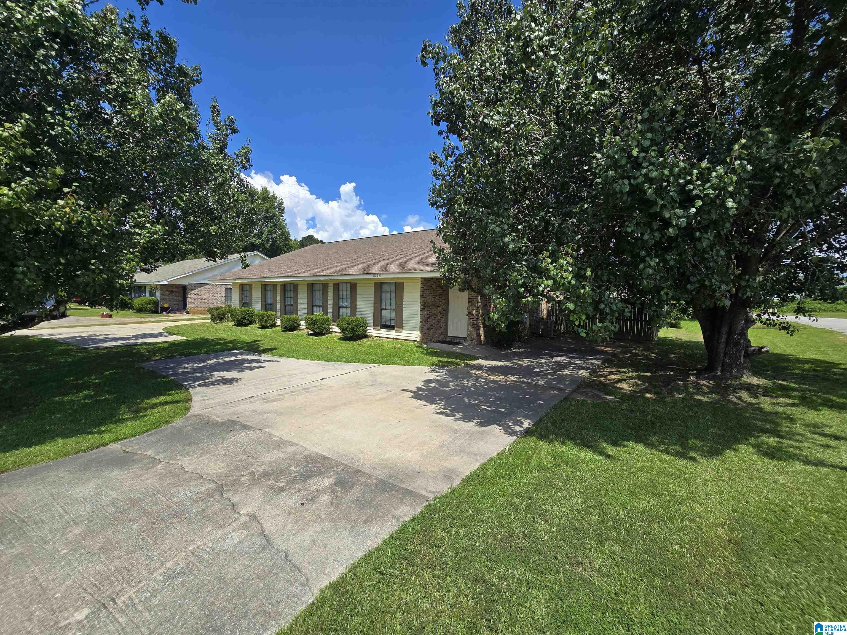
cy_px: 318
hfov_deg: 106.2
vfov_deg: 89.9
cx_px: 424
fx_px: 318
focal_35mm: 13
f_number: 2.2
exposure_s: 1/2038
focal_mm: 2.2
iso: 50
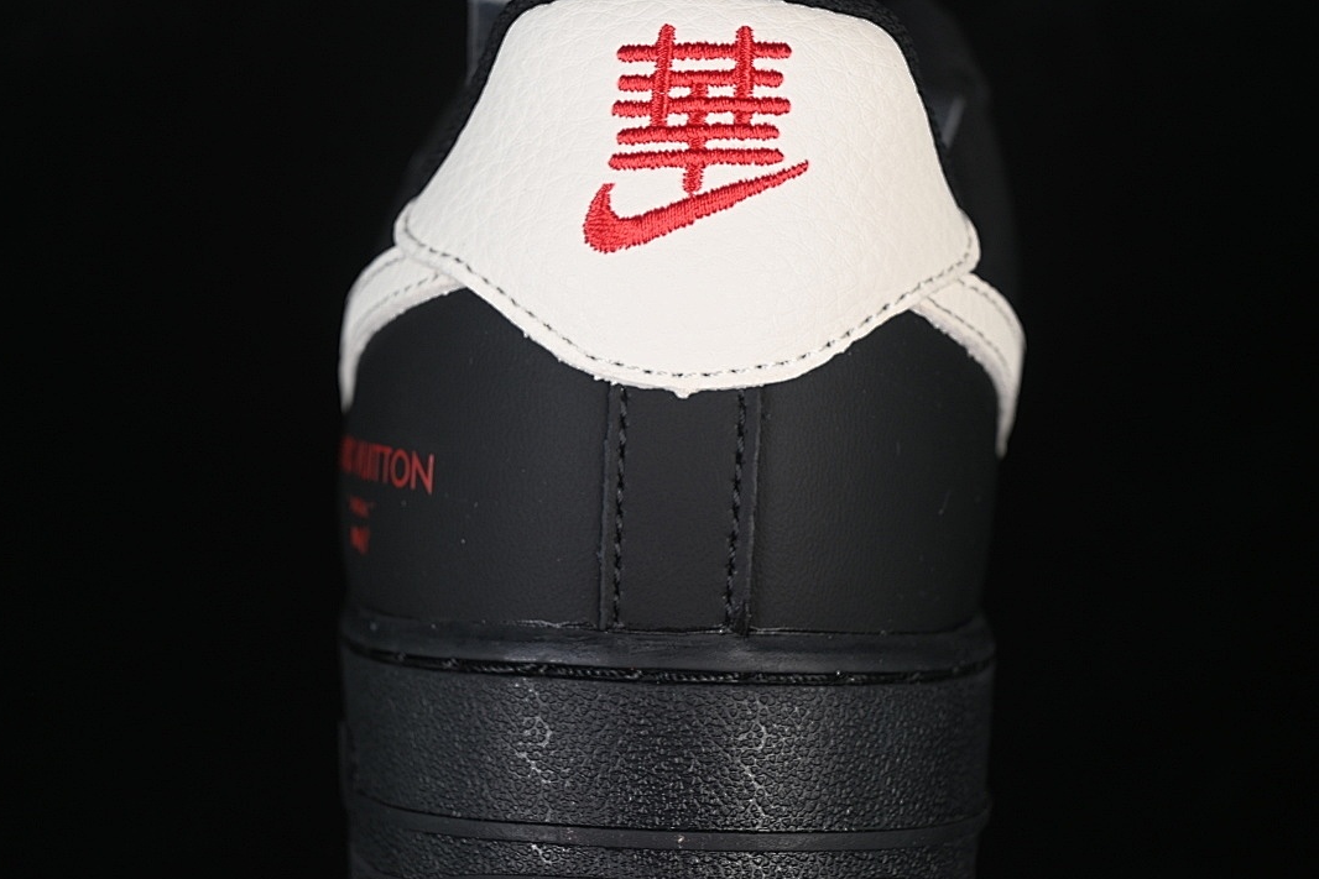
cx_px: 652
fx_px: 2785
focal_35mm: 76
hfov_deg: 26.6
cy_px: 443
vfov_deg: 18.0
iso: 160
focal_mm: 50
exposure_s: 1/50
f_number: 6.3
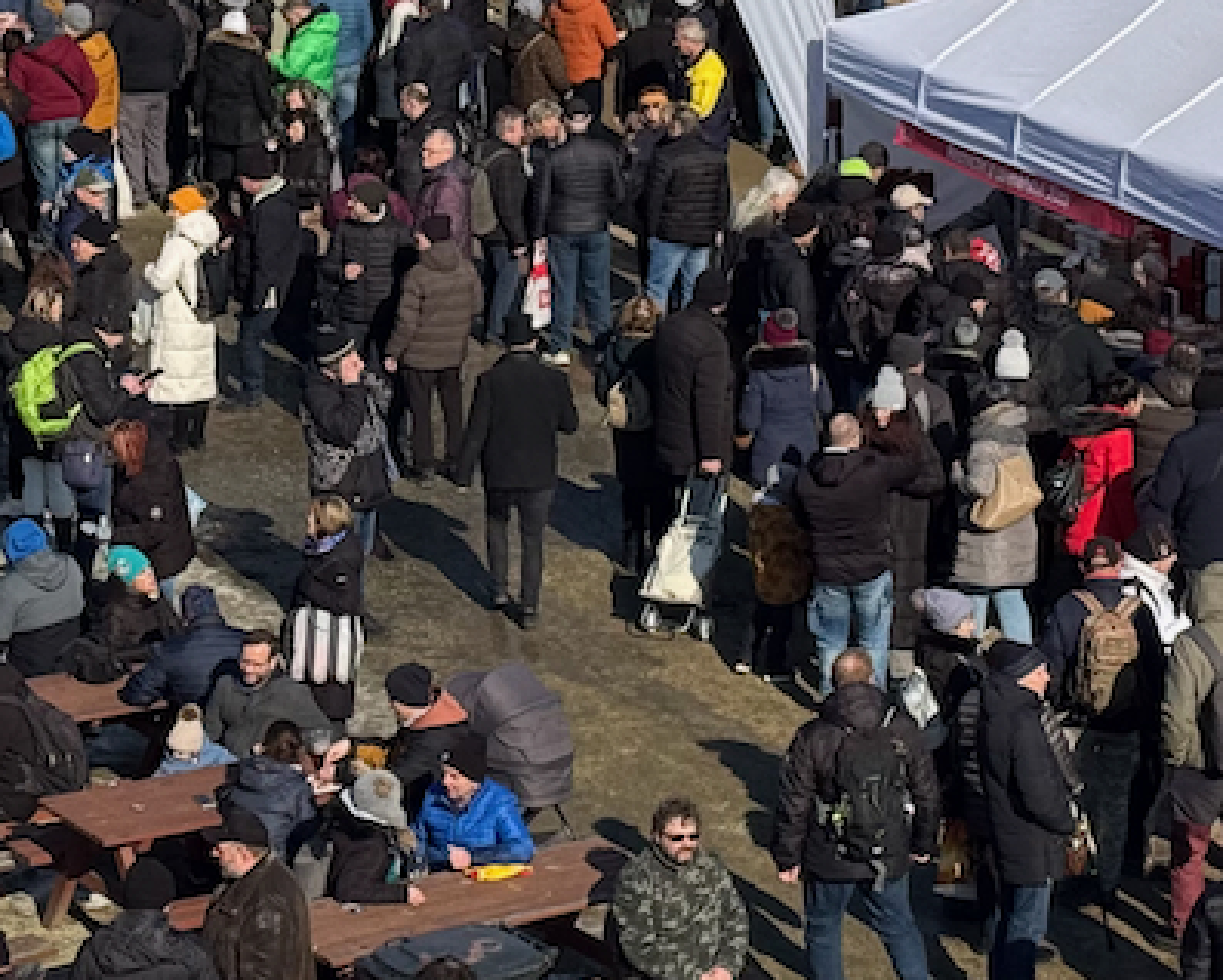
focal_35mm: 151
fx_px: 5468
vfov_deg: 10.2
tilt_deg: -14.3
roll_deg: +1.9
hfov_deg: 12.7
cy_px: 385
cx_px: 216
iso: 64
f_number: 1.78
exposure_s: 1/5848
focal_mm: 6.76
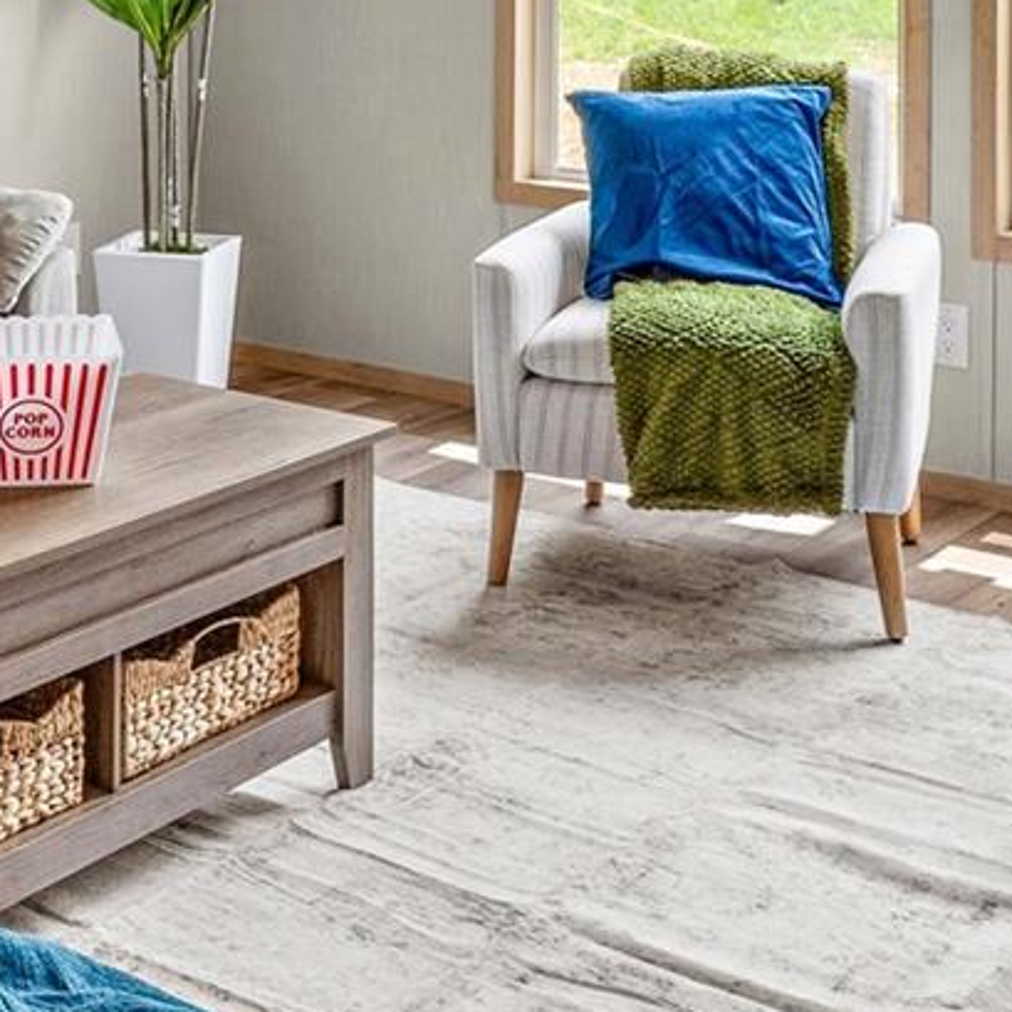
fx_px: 2249
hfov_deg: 24.9
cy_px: -194
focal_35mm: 68
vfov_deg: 23.3
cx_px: 178
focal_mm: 16
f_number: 8
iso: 100
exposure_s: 1/6
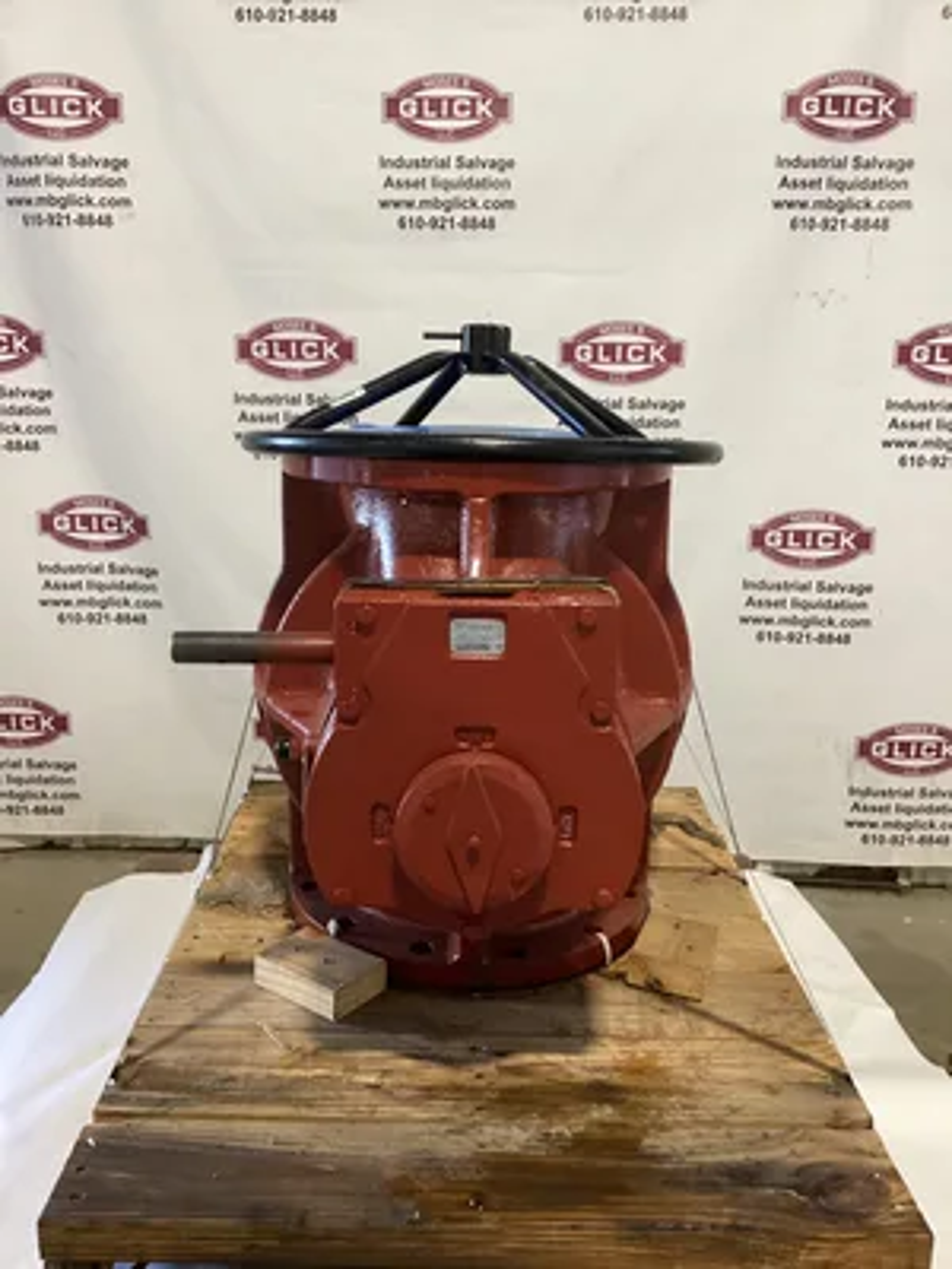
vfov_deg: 58.4
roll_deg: +0.7
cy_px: 634
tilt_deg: -14.0
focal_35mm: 31
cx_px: 476
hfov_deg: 45.4
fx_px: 1137
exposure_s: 1/60
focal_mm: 3.3
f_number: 2.4
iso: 400
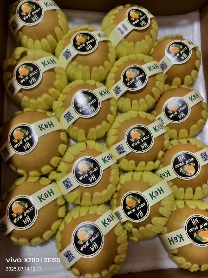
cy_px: 139
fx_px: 184
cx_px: 104
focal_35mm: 23
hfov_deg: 58.9
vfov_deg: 73.9
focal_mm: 5.6
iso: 231
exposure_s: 1/100
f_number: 1.57
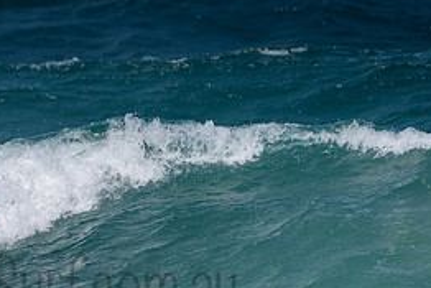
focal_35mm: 1359
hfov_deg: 1.5
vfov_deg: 1.0
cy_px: 220
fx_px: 16279
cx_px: -24
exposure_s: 1/2000
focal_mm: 500
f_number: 5.6
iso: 64
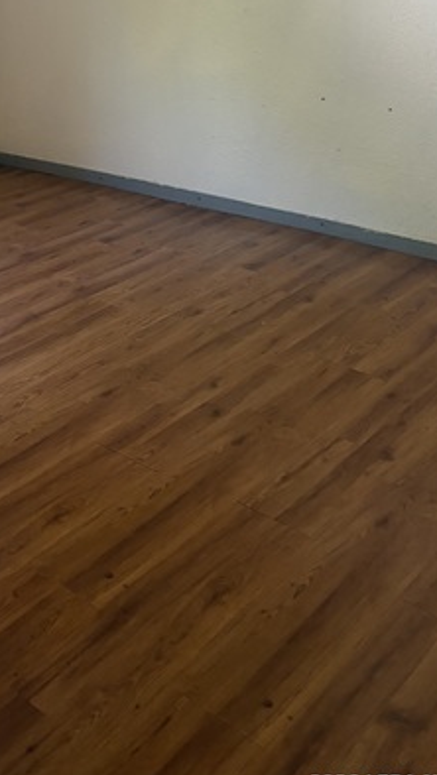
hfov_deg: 24.7
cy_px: 163
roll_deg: +3.0
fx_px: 946
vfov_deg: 42.7
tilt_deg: -12.4
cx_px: -6
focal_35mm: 46
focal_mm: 5.96
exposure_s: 1/60
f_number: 1.6
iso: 250
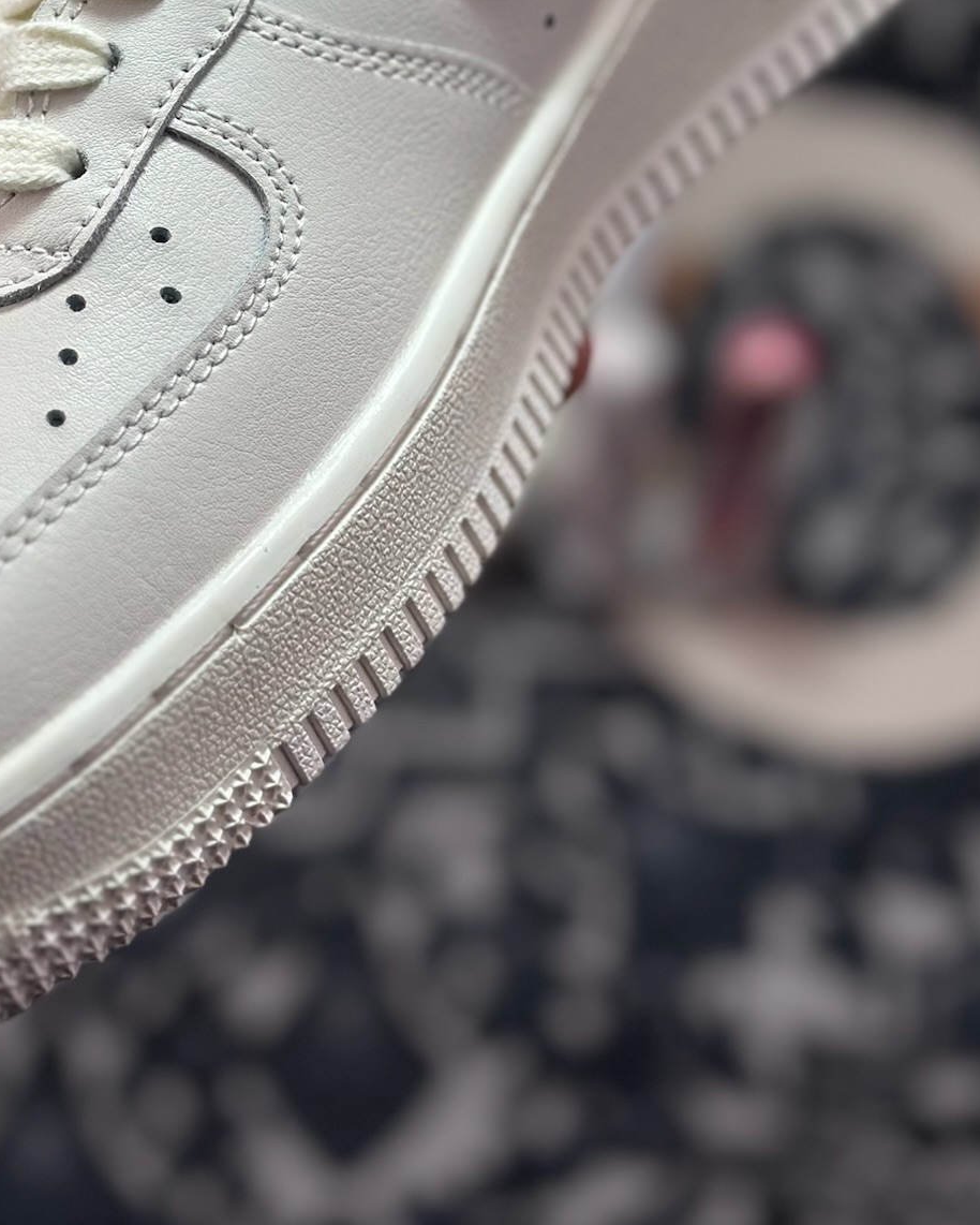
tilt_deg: -57.9
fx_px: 3045
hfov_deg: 18.2
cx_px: 264
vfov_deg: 22.3
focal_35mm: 84
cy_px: 169
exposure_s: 1/1751
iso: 80
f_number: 1.78
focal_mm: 6.86
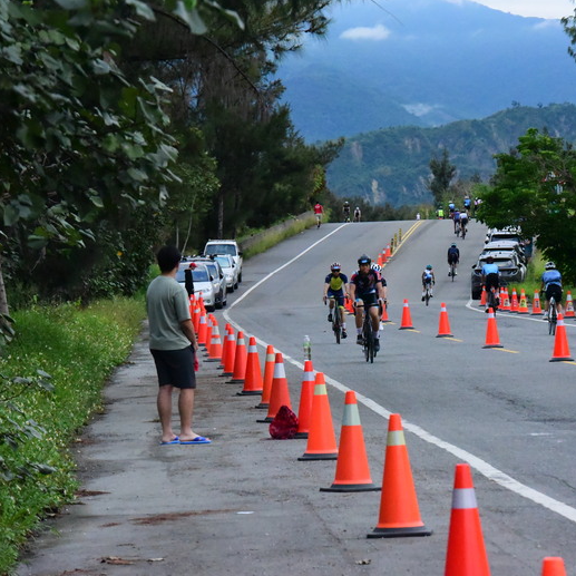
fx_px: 3502
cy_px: 287
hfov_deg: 9.4
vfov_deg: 9.4
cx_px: 357
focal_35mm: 186
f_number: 10
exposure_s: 1/4000
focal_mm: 145
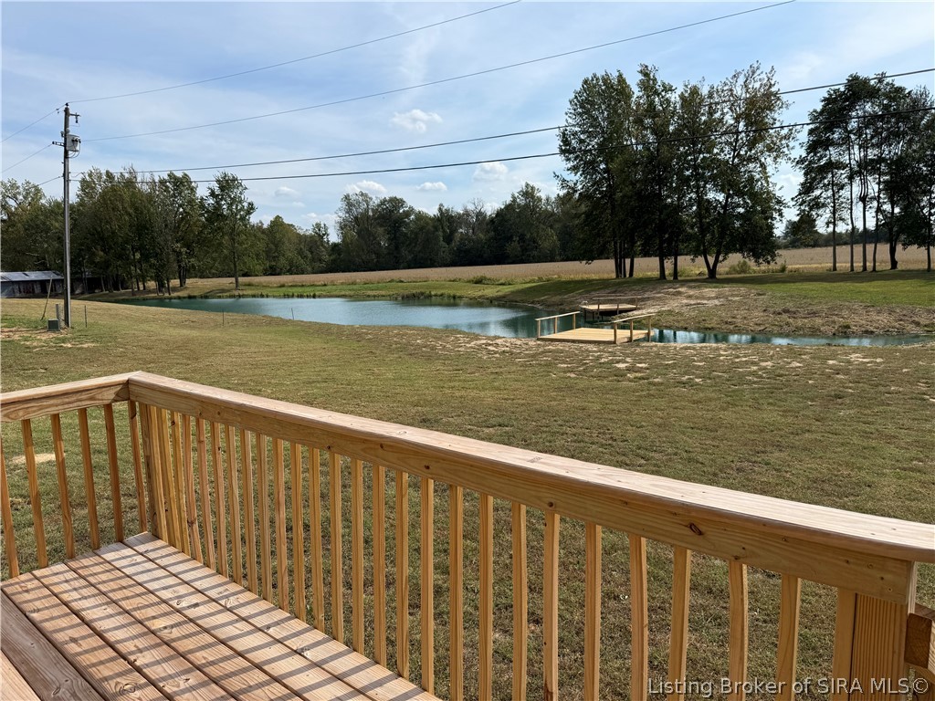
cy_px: 350
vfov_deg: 56.8
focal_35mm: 24
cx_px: 468
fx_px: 648
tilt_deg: -7.9
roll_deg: +2.2
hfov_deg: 71.6
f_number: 1.78
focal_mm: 6.76
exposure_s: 1/5319
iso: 80
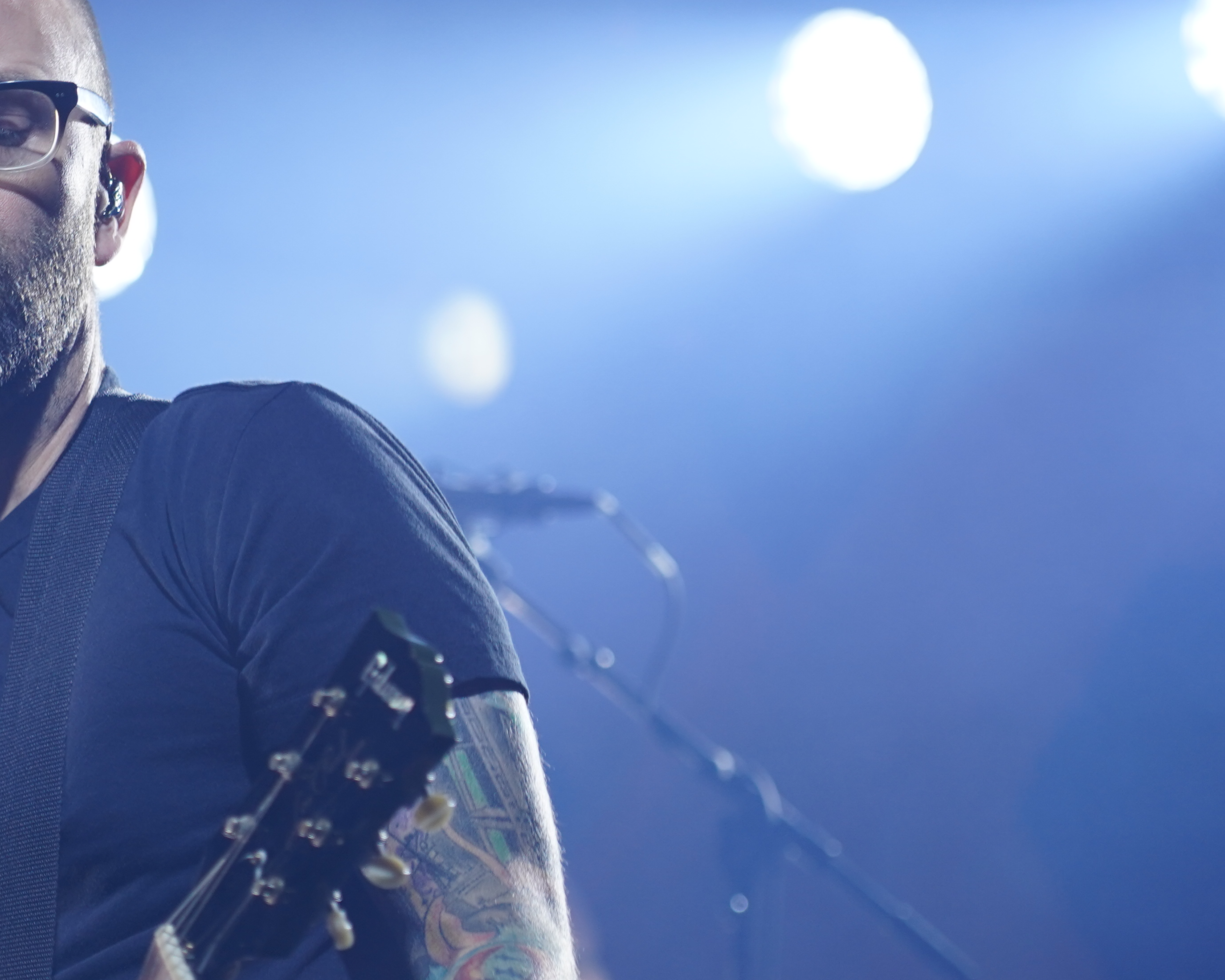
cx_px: 8
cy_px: 599
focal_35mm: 215
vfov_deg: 7.2
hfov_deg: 8.9
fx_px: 7795
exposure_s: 1/160
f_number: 4
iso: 500
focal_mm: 105
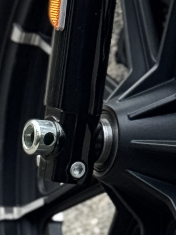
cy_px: -252
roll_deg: +9.3
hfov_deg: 4.5
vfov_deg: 5.9
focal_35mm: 328
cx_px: 344
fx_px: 2222
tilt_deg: -29.2
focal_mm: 6.76
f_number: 1.78
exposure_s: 1/535
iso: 64
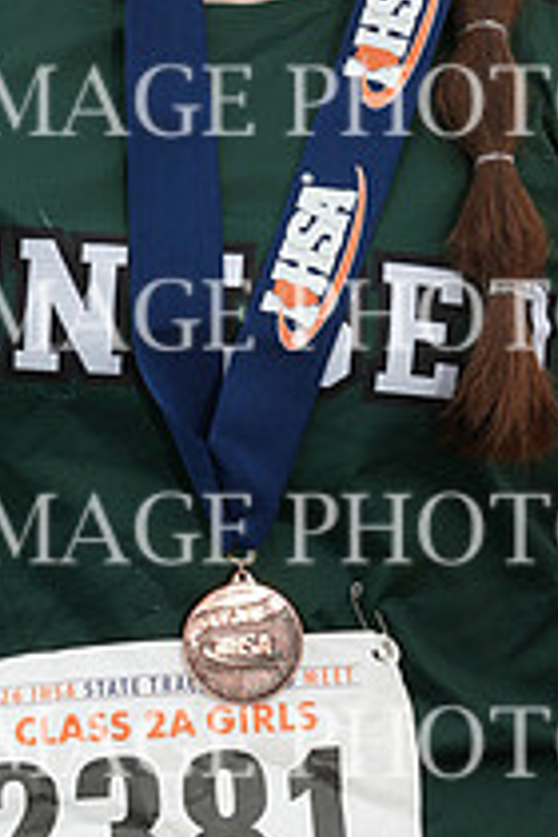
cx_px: 259
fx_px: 3859
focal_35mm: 166
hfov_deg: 8.3
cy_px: -8
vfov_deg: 12.2
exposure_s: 1/125
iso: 125
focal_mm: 40
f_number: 11
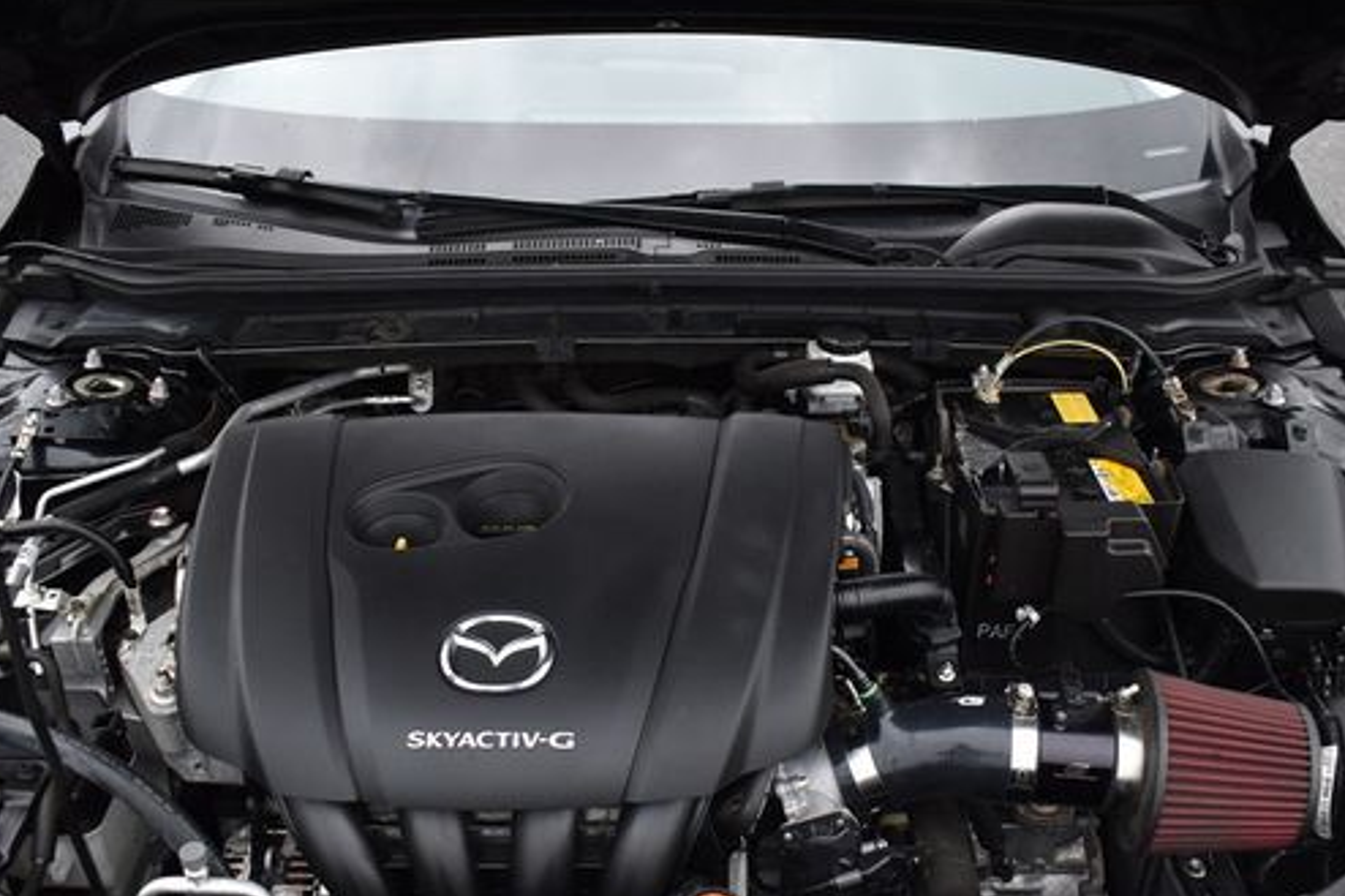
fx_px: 1307
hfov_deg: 54.4
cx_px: 697
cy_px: 502
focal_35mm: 35
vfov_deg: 37.8
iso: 560
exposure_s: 1/250
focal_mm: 18
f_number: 3.5
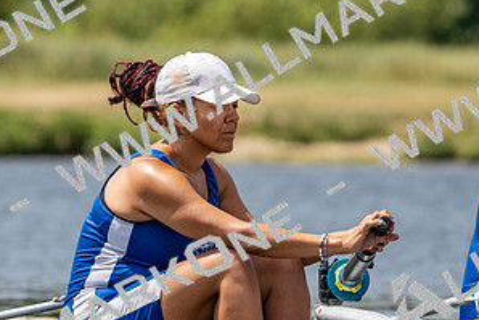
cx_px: 254
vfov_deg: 2.0
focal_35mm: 676
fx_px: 8998
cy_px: 197
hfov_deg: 3.0
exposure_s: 1/1600
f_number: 6.3
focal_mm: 347
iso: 200
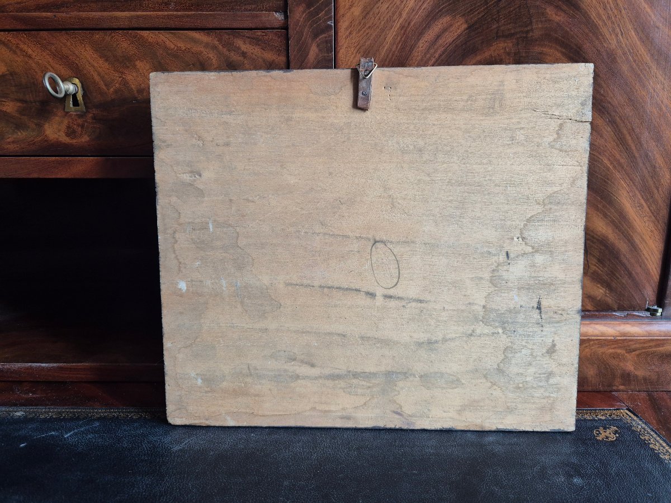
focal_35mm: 23
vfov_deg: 58.9
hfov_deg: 73.9
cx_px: 336
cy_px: 252
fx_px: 446
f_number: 1.8
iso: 320
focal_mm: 5.4
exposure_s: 1/100
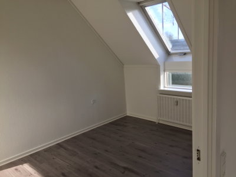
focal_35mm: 29
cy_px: 88
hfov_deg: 61.7
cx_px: 118
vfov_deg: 48.2
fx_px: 198
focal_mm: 4.15
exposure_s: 1/289
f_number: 2.2
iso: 32
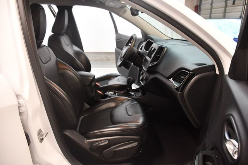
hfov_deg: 67.4
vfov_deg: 47.9
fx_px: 186
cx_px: 124
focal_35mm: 27
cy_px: 82
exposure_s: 1/80
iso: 3200
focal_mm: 18
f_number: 3.5
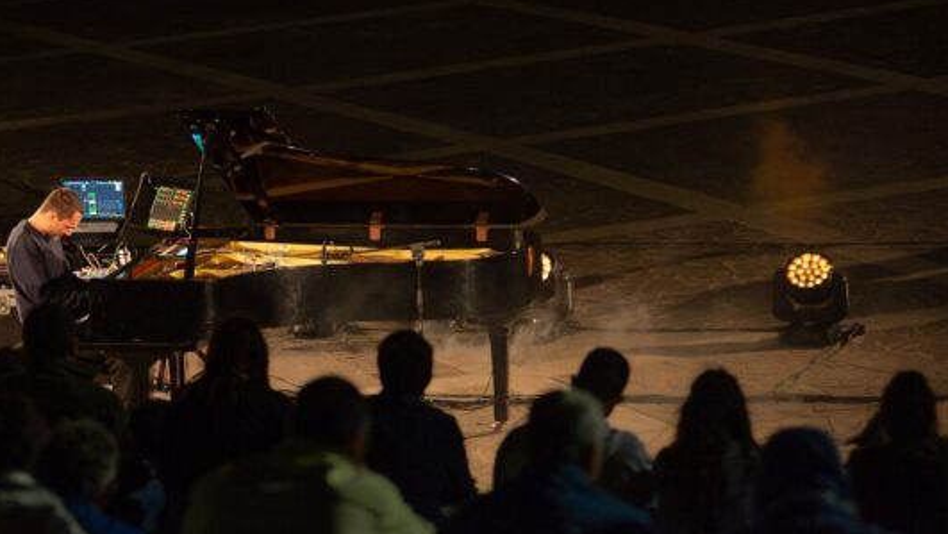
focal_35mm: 204
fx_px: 5129
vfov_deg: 6.0
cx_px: 279
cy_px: 359
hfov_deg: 10.5
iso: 800
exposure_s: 1/125
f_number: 2.8
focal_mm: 135
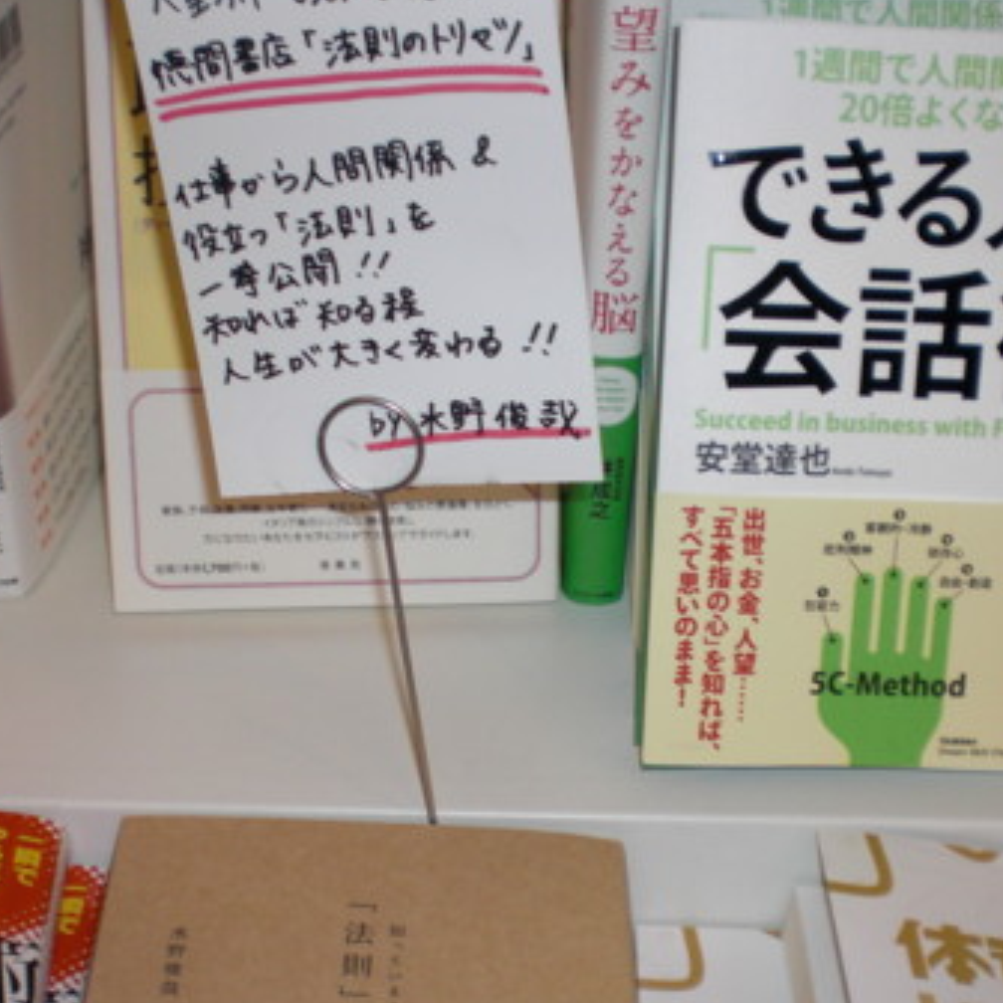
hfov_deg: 28.6
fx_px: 1967
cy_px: 651
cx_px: 516
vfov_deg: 28.5
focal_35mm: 60
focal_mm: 6.3
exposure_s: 1/60
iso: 100
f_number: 3.1
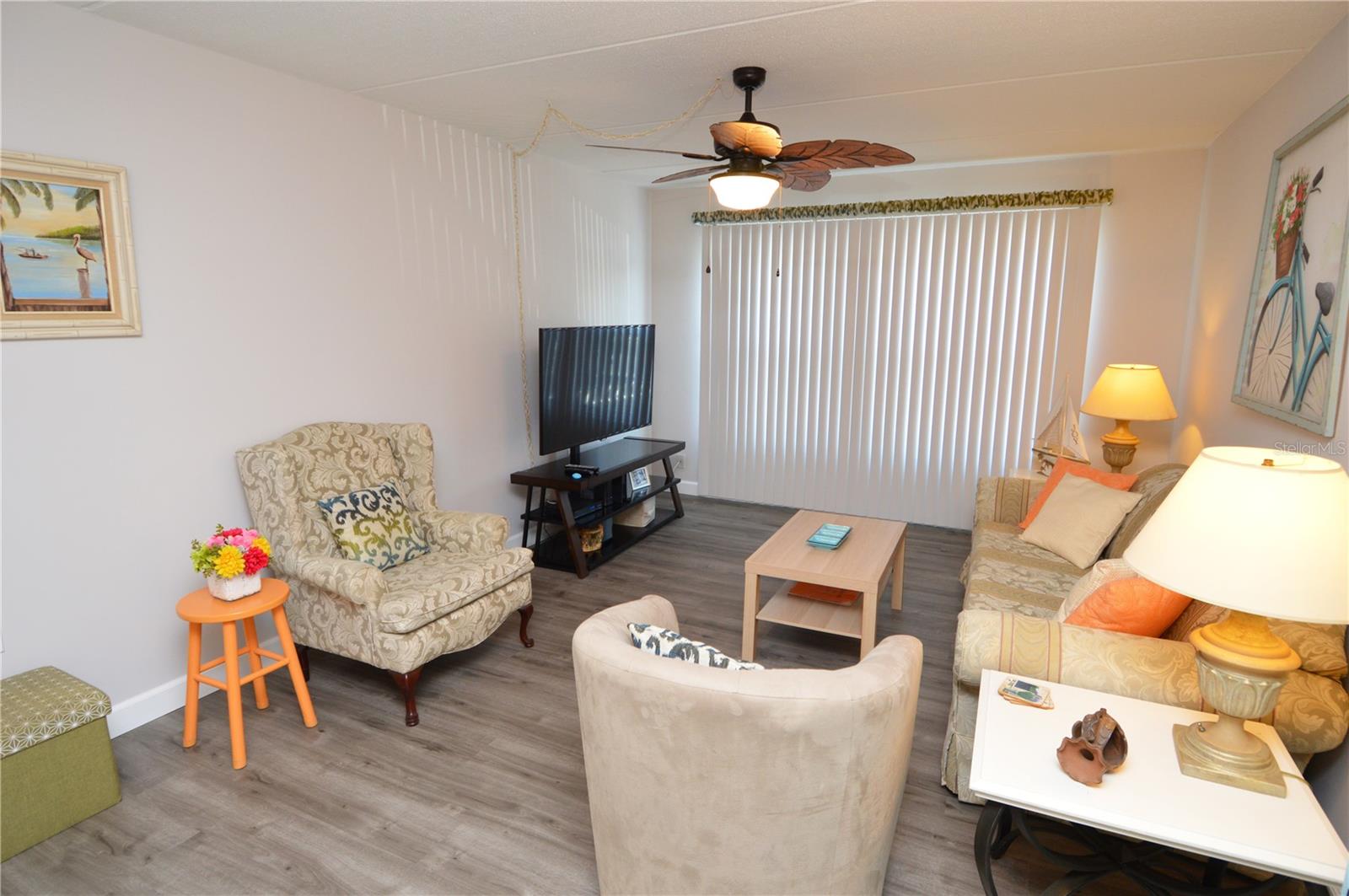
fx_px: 674
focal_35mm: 18
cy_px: 448
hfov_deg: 90.1
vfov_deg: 67.3
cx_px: 674
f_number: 4
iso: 500
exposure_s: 1/60
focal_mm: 12
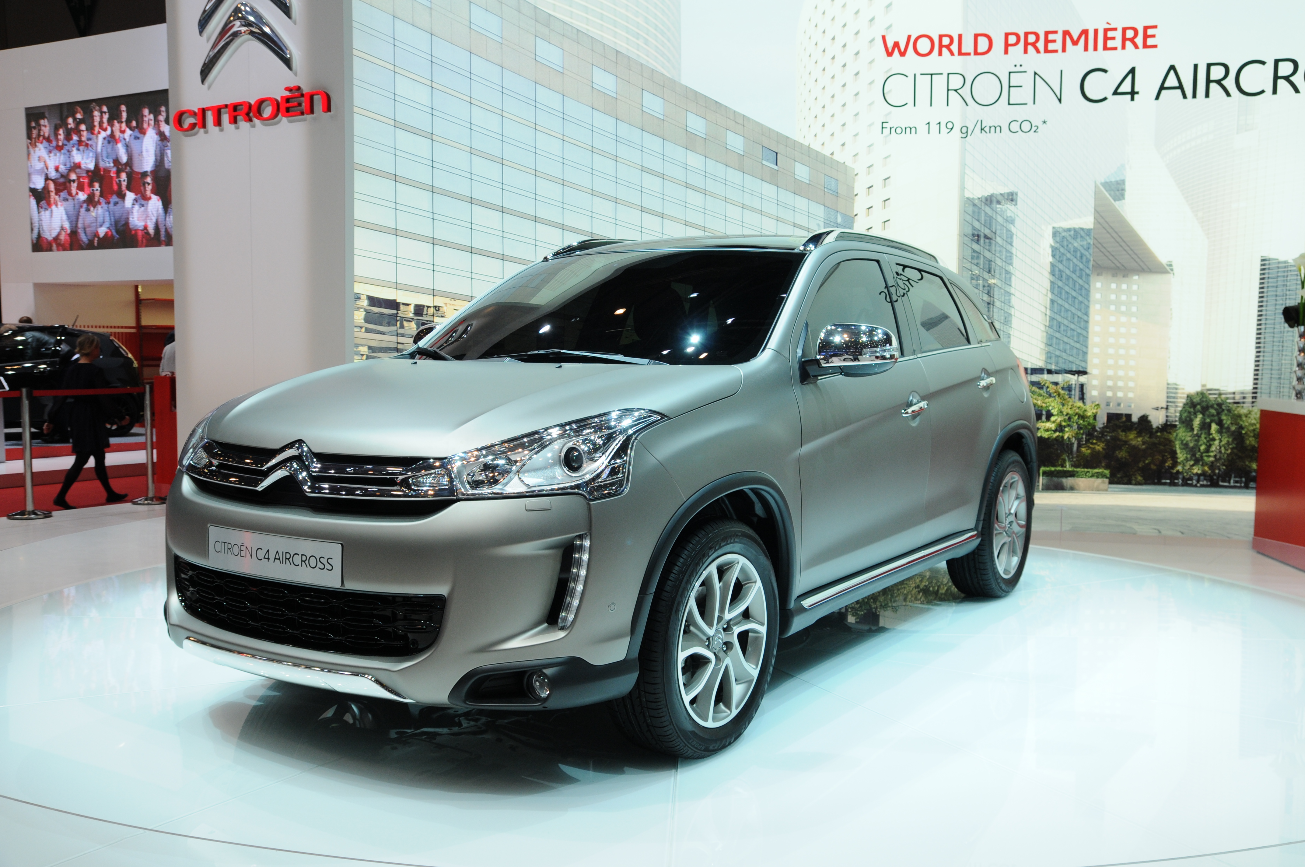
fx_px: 1195
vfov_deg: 39.9
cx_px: 652
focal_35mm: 33
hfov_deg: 57.3
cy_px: 434
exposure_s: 1/250
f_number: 8
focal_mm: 22
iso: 400
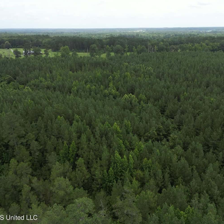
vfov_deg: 55.6
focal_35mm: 29
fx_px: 212
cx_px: 123
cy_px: 113
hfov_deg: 55.5
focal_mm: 6.7
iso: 100
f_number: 1.7
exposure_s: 1/1500
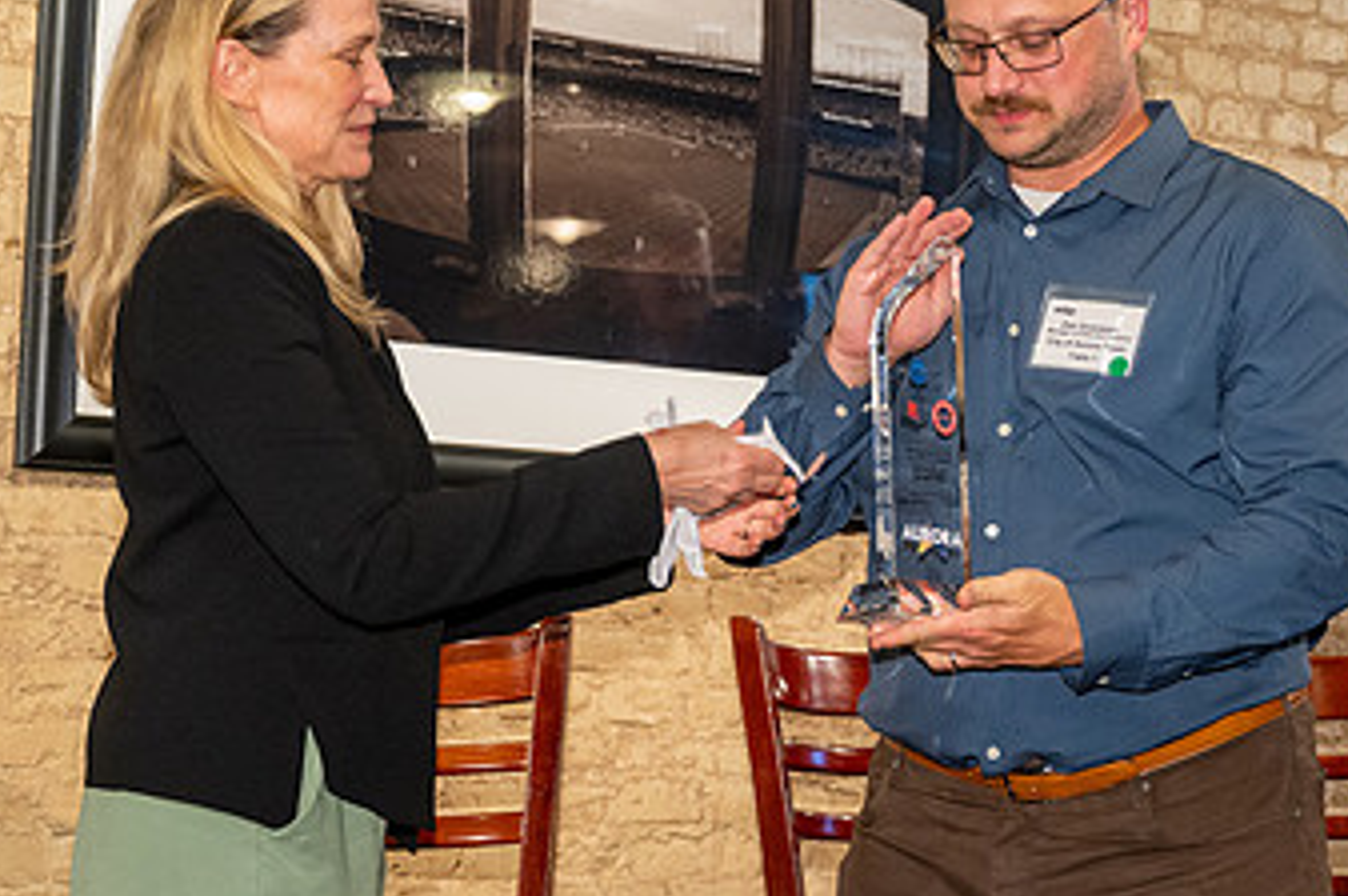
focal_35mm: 94
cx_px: 963
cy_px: 434
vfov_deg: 14.5
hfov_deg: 21.6
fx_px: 3516
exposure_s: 1/125
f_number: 4
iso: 3200
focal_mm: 52
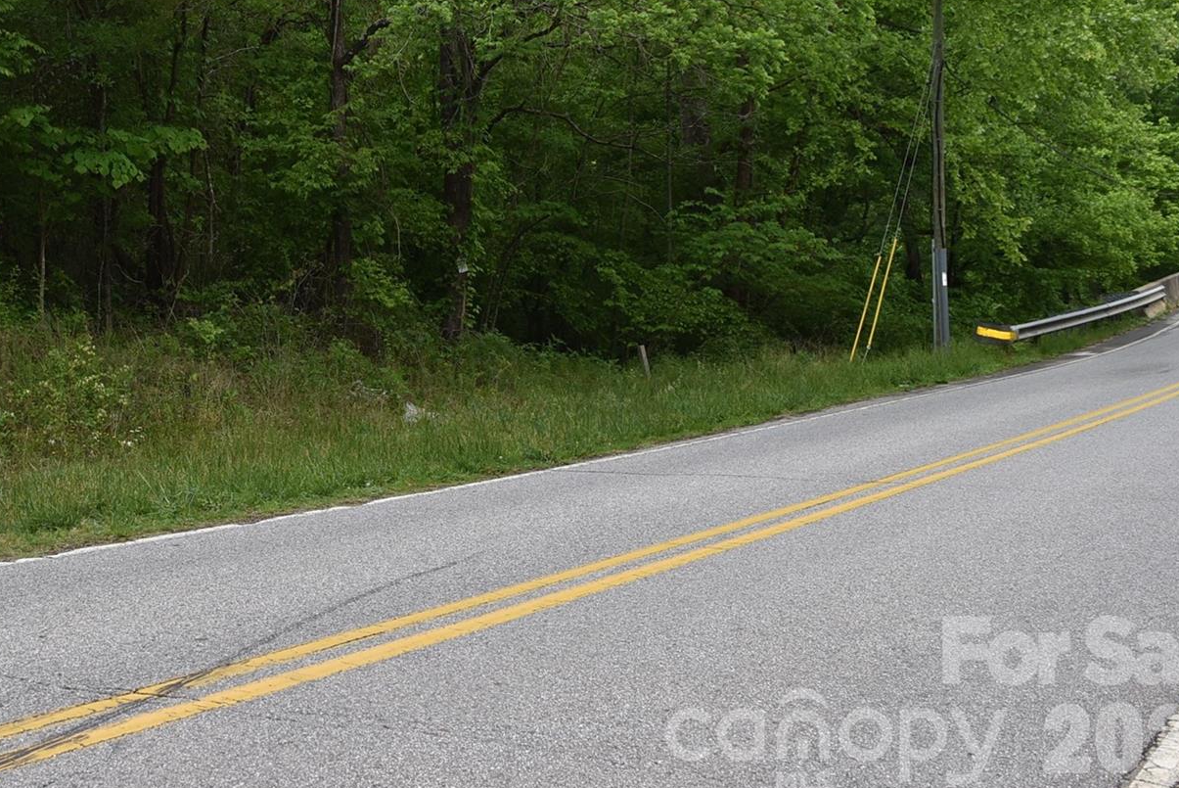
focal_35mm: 51
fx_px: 1671
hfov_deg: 37.6
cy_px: 139
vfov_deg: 26.0
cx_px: 252
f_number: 5.6
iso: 125
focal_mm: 20
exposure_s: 1/125
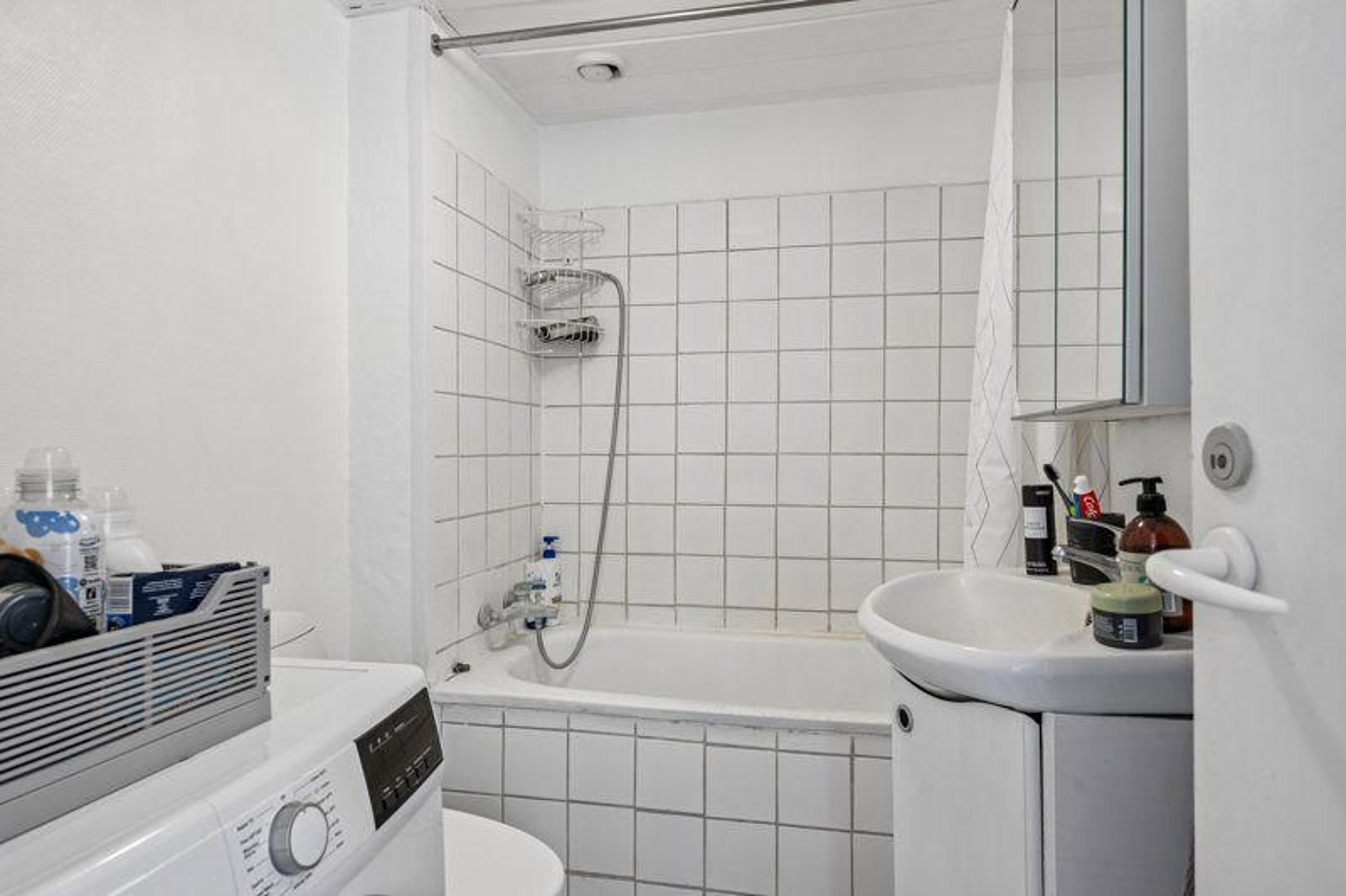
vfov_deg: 59.5
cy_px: 448
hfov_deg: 81.2
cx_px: 673
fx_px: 785
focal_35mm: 21
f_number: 8
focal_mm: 21
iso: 160
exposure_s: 1/4
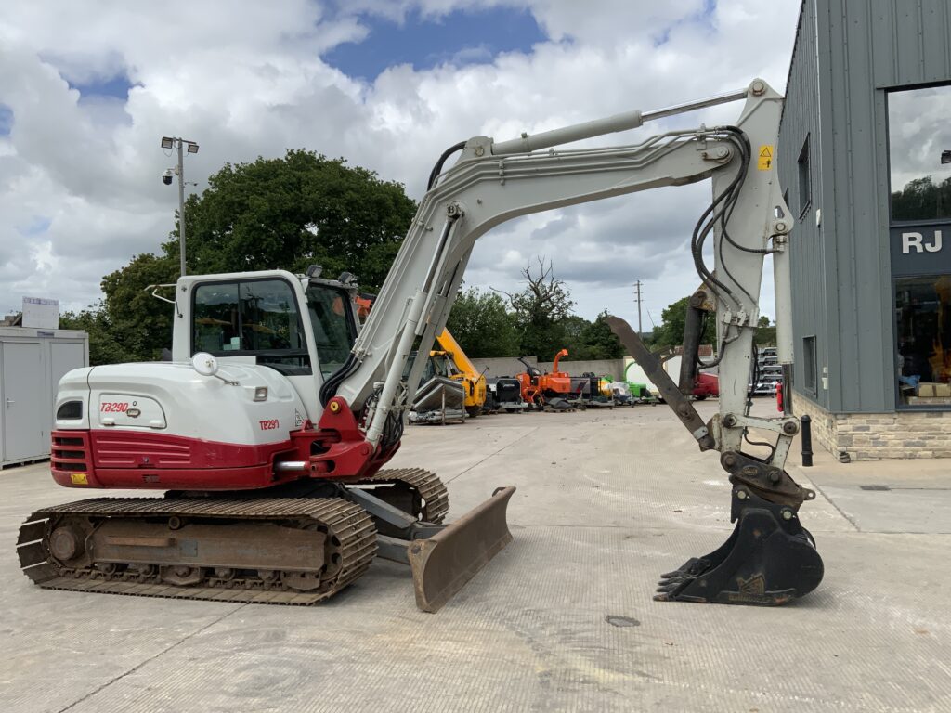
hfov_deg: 61.7
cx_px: 476
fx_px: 797
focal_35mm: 29
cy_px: 356
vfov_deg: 48.2
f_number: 1.8
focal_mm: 3
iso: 16
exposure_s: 1/2427
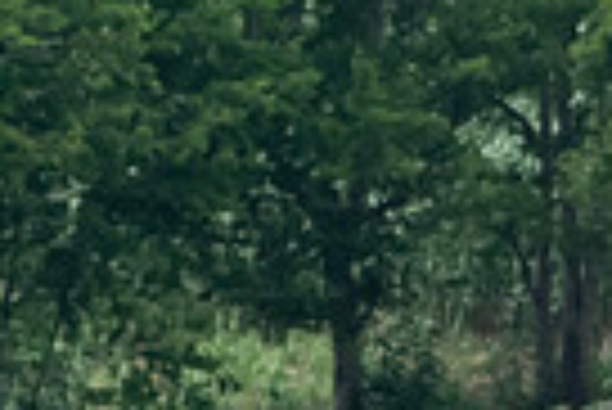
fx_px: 21732
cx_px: 464
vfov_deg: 1.1
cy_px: 669
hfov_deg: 1.6
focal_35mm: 1277
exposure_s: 1/2000
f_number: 5.6
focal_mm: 200
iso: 1600
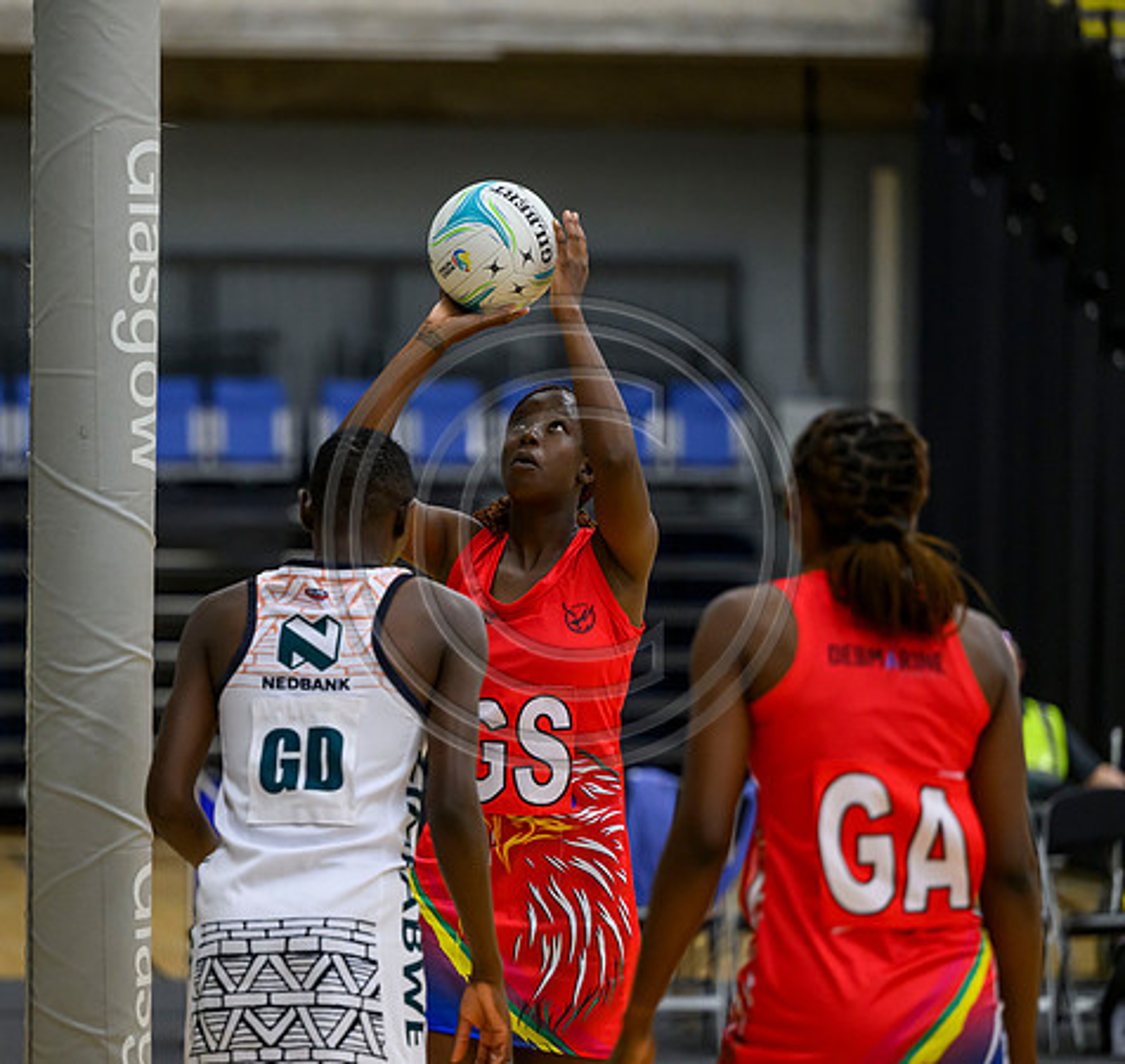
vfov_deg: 8.8
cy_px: 533
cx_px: 437
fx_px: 6904
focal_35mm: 193
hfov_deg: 9.3
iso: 4000
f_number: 3.2
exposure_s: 1/1000
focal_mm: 155
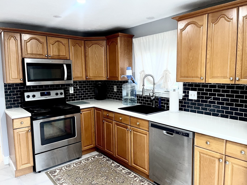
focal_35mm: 26
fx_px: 186
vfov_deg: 53.1
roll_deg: +2.6
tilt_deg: -3.4
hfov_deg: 67.3
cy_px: 92
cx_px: 124
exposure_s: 1/60
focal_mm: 5.1
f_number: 1.6
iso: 160
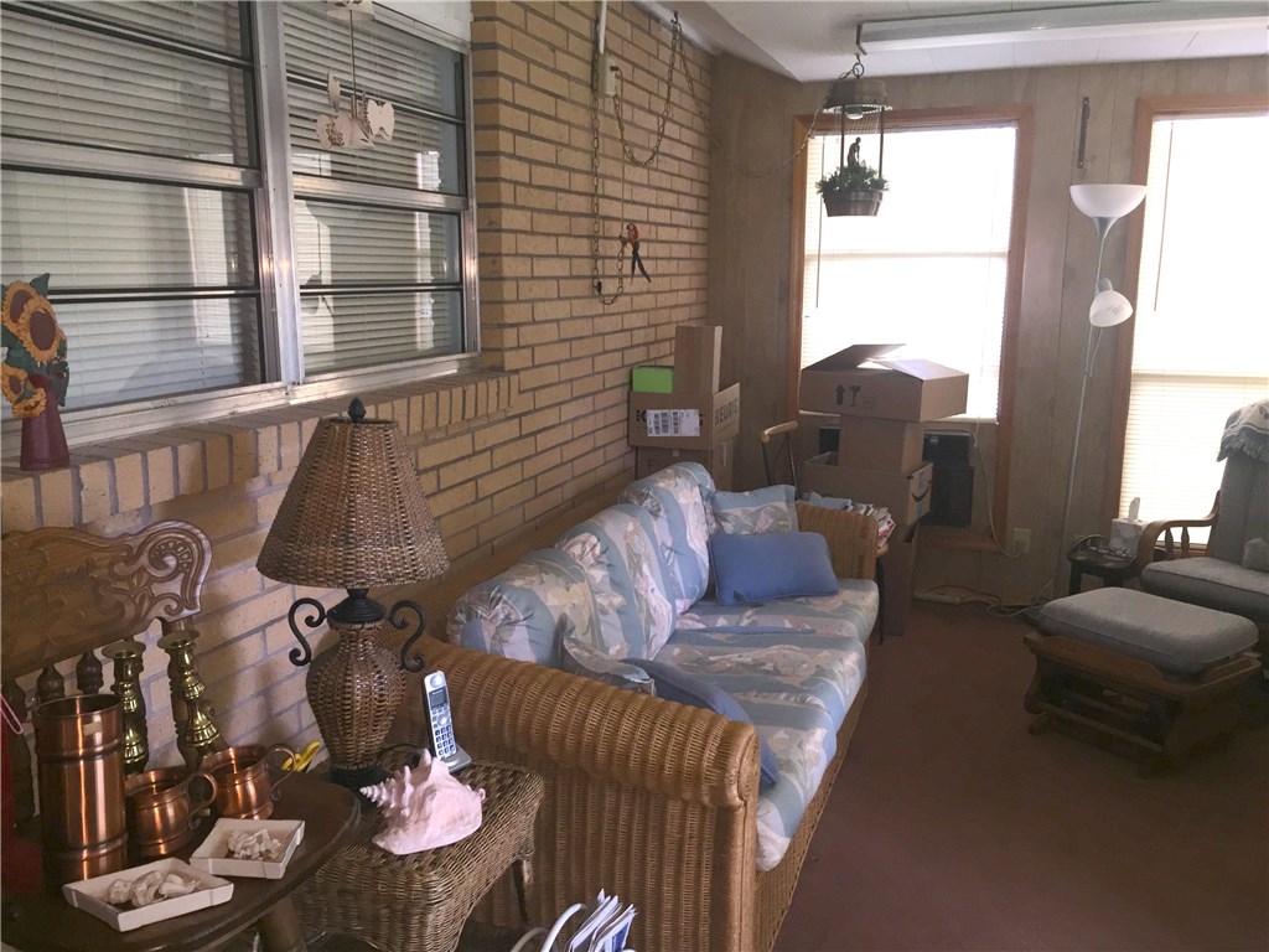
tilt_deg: -10.4
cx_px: 634
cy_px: 476
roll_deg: -0.3
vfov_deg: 48.2
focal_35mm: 29
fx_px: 1063
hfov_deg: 61.7
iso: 64
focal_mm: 4.15
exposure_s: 1/30
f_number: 2.2
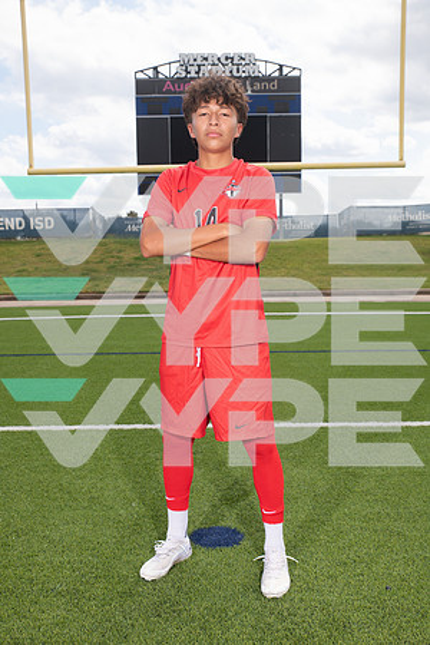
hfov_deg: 35.1
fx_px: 681
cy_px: 322
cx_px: 215
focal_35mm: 38
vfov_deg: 50.7
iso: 125
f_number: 7.1
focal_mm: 38
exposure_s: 1/400
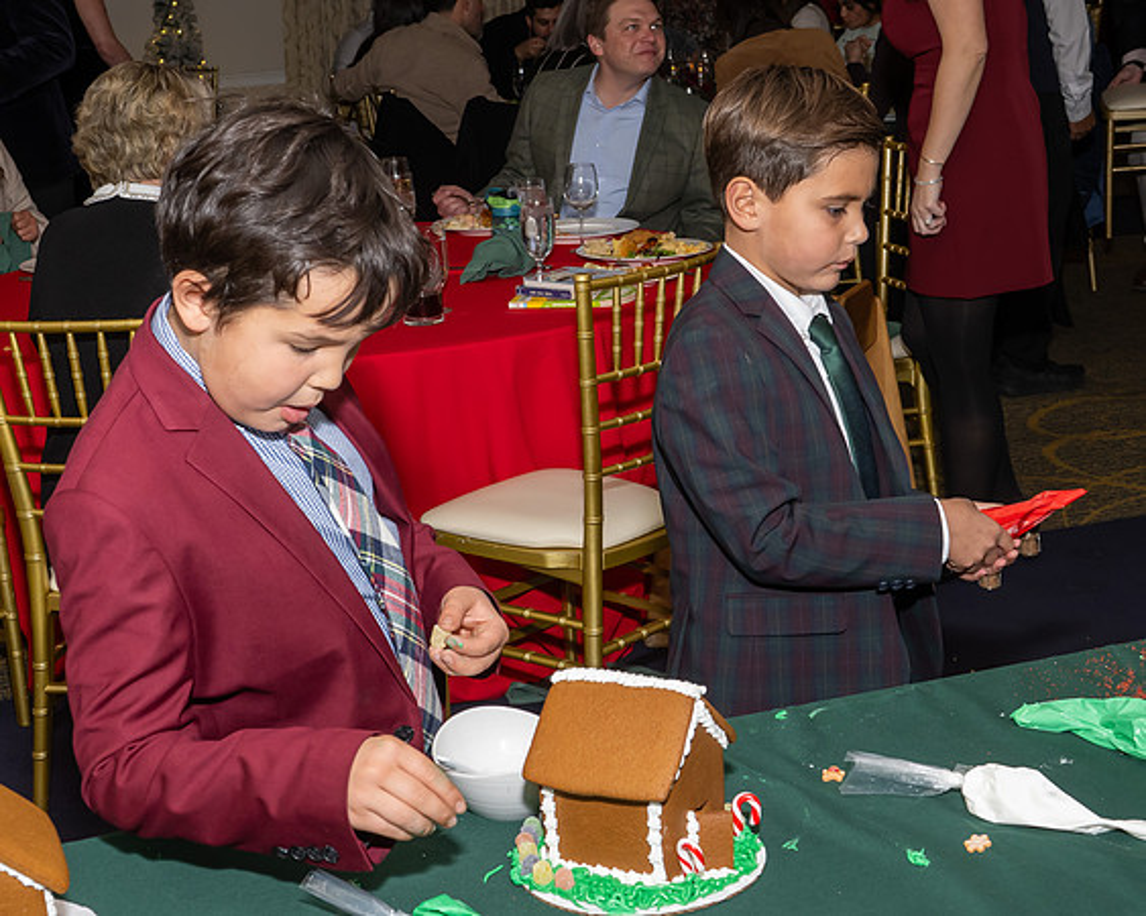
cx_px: 512
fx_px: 1907
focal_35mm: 56
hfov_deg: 33.4
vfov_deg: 27.0
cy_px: 458
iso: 800
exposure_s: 1/250
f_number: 8
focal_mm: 31
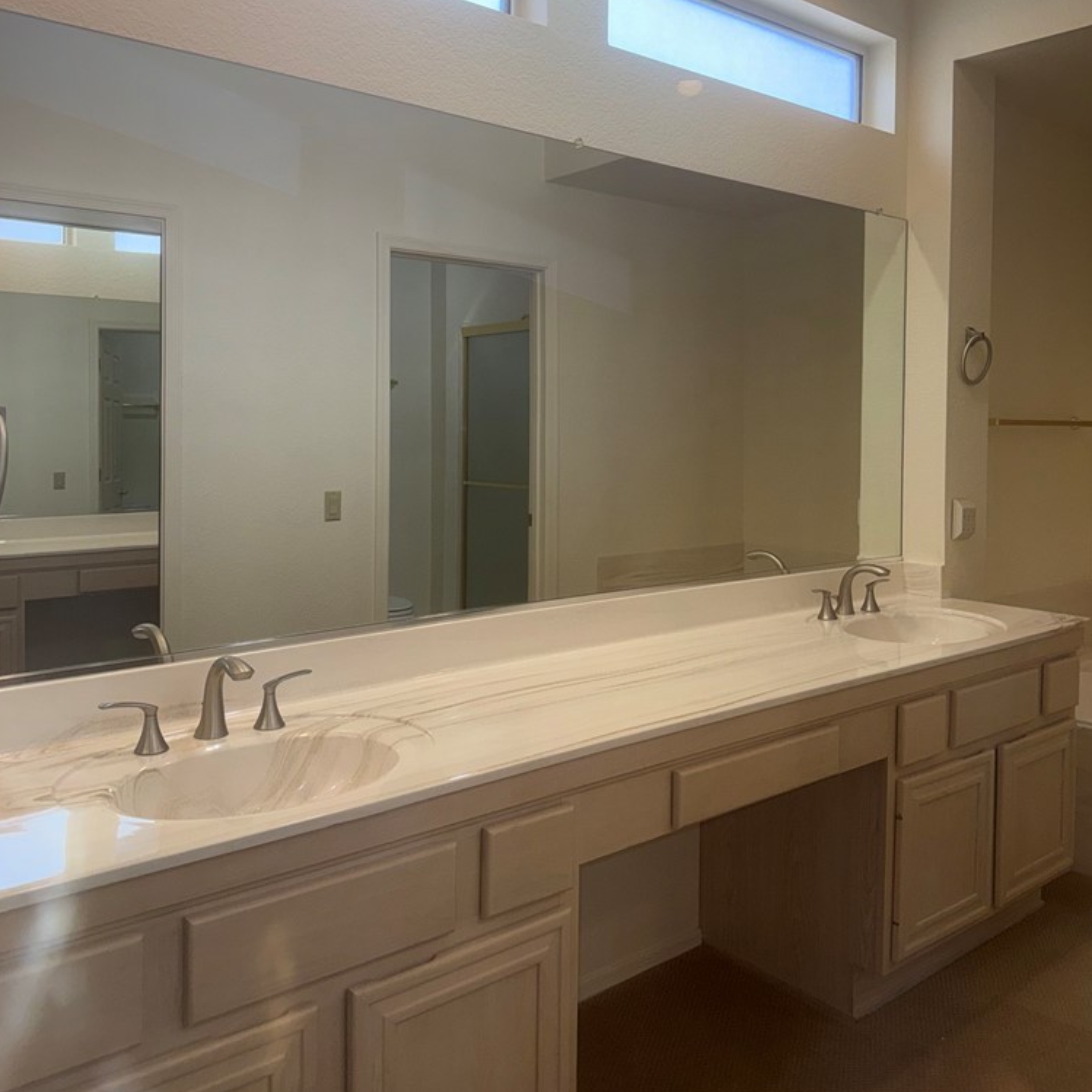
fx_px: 1035
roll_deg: -1.3
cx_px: 545
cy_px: 458
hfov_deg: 55.6
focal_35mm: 29
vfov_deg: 55.4
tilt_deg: -1.8
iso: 64
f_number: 1.78
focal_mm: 6.76
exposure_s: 1/237
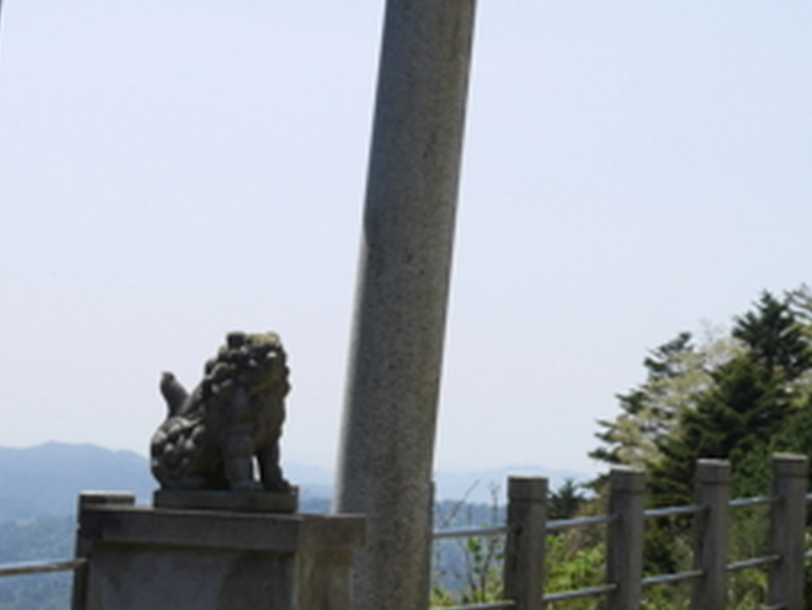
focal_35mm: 95
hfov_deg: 20.5
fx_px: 2230
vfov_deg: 15.5
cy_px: 169
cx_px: 597
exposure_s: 1/1000
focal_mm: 20
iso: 200
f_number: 5
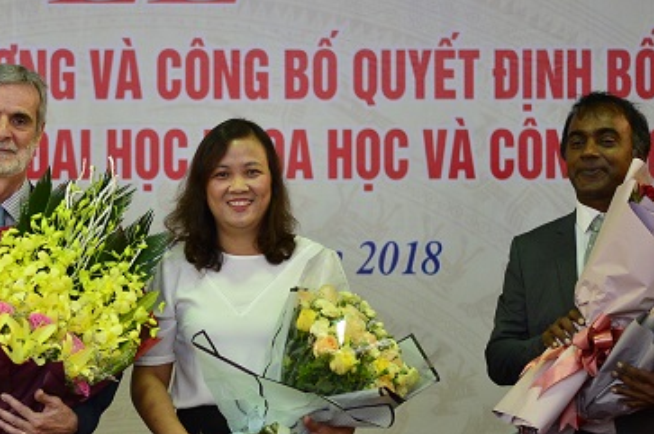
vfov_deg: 8.3
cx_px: 146
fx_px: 2975
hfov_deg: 12.5
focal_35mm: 164
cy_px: 260
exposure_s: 1/500
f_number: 2
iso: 2500
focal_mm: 85
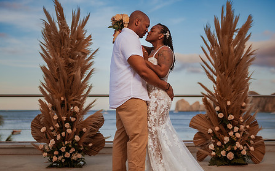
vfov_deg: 27.4
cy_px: 99
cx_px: 152
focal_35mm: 47
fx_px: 352
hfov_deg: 42.6
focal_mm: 35
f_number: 1.6
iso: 250
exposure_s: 1/4000
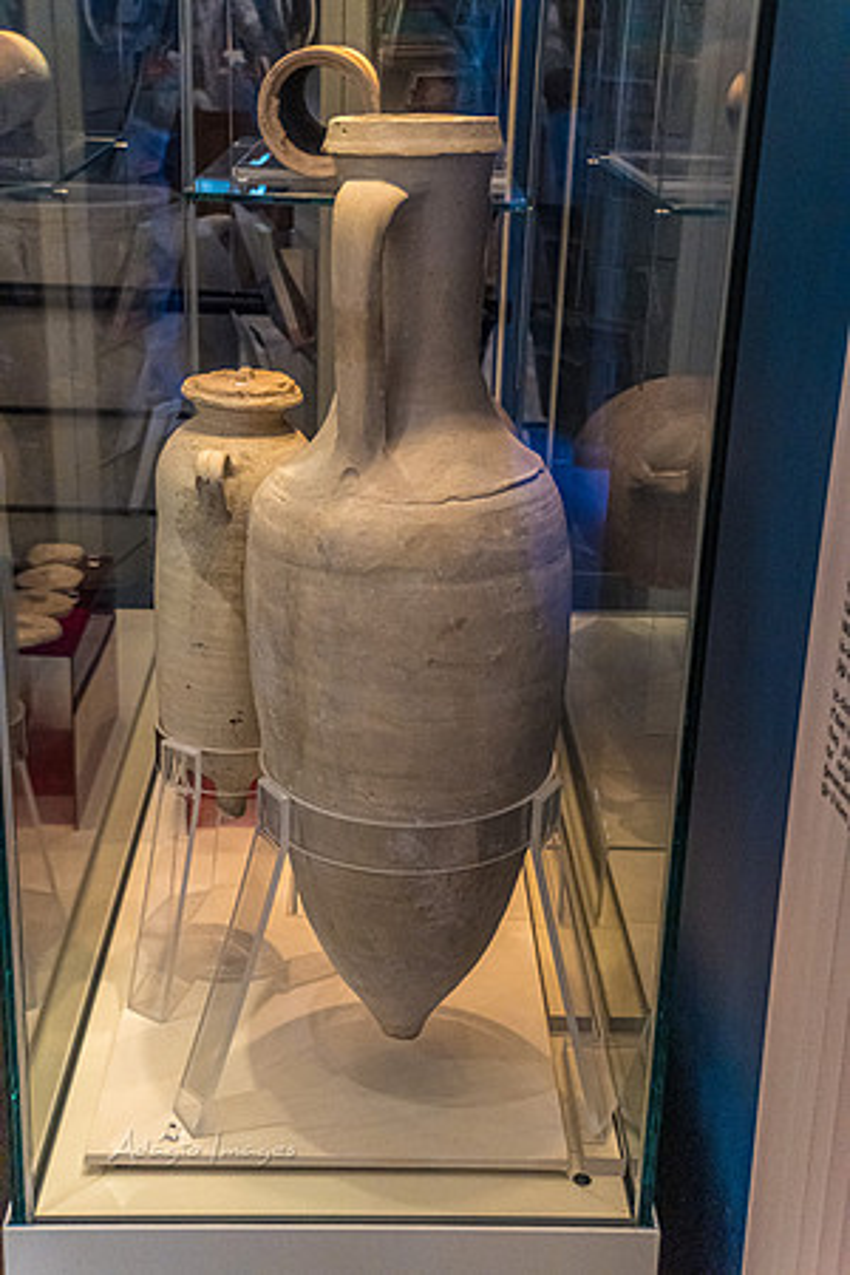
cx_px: 425
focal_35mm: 46
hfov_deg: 28.9
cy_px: 638
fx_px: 1647
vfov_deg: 42.3
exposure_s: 1/40
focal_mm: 31
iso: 6400
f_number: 4
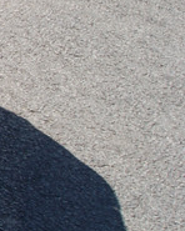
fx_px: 1252
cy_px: -132
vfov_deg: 10.2
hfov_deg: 6.8
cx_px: -524
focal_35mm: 183
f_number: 10
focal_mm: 20
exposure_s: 1/80
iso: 100
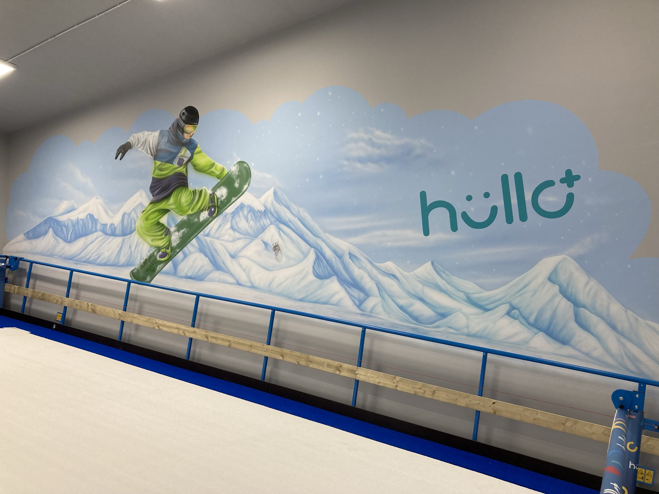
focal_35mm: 28
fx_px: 533
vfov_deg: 49.7
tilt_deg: +8.9
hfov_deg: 63.4
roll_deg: +2.6
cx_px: 330
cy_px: 247
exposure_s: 1/99
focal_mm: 3.99
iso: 50
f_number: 1.8
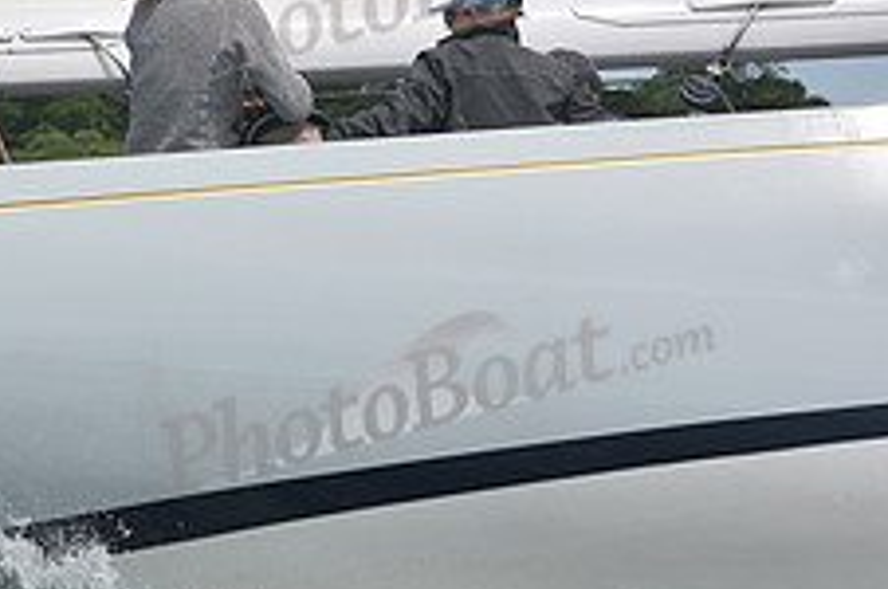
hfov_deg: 11.3
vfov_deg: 7.6
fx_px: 4434
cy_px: 245
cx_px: -39
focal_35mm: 180
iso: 320
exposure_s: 1/800
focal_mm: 70
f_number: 7.1
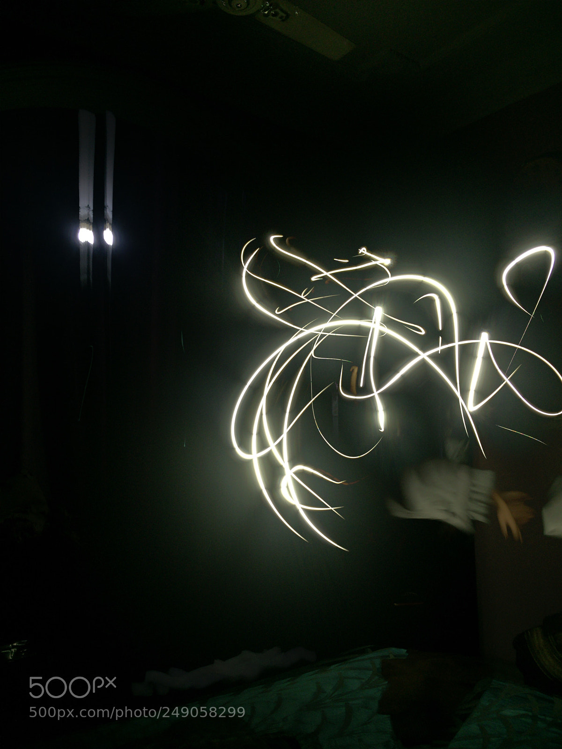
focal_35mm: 29
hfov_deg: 48.2
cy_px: 374
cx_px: 281
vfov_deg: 61.7
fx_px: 628
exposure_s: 28
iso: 32
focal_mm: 4.15
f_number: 2.2
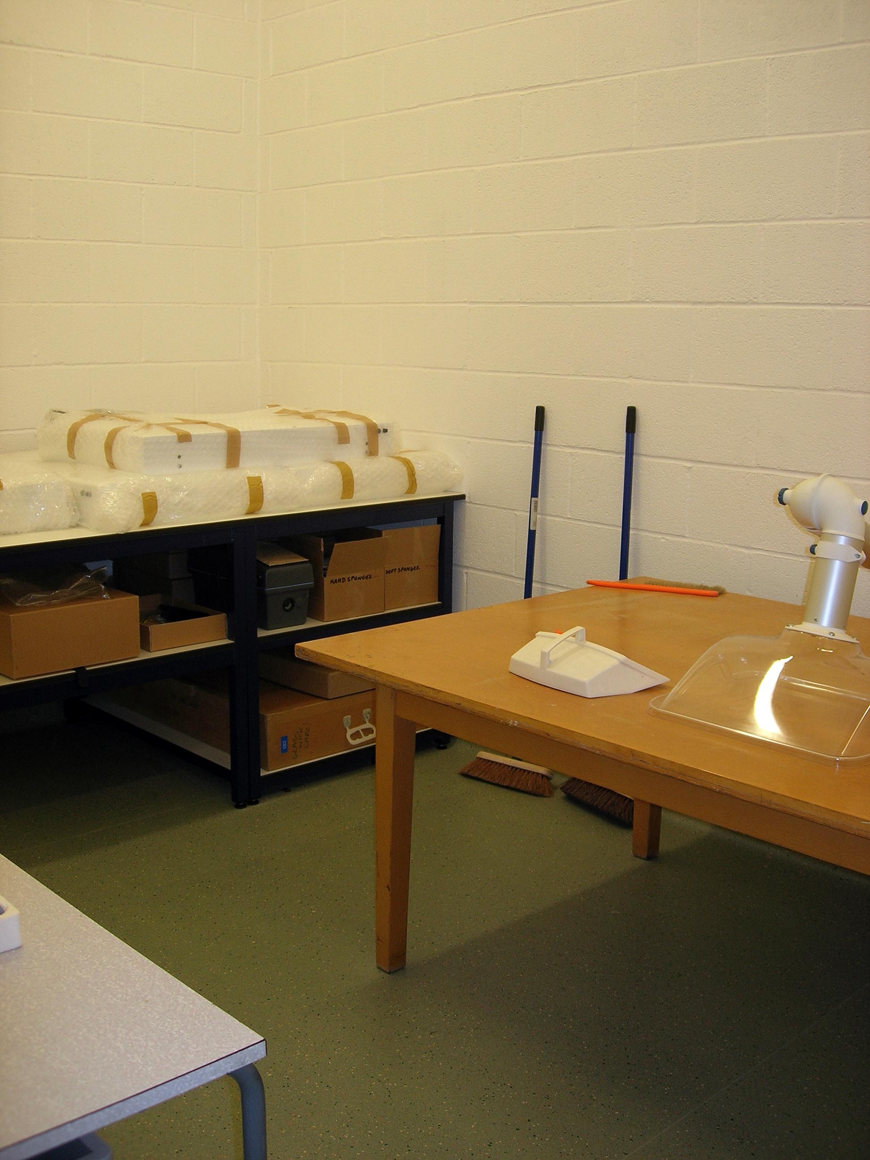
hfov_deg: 37.7
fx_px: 1273
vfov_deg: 49.0
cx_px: 435
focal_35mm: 38
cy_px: 580
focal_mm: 7.8
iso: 64
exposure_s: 1/30
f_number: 2.8
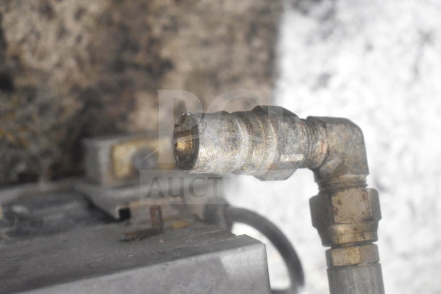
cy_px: 147
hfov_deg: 37.8
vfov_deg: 25.8
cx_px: 220
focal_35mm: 52
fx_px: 643
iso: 6400
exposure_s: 1/60
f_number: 4.5
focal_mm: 35
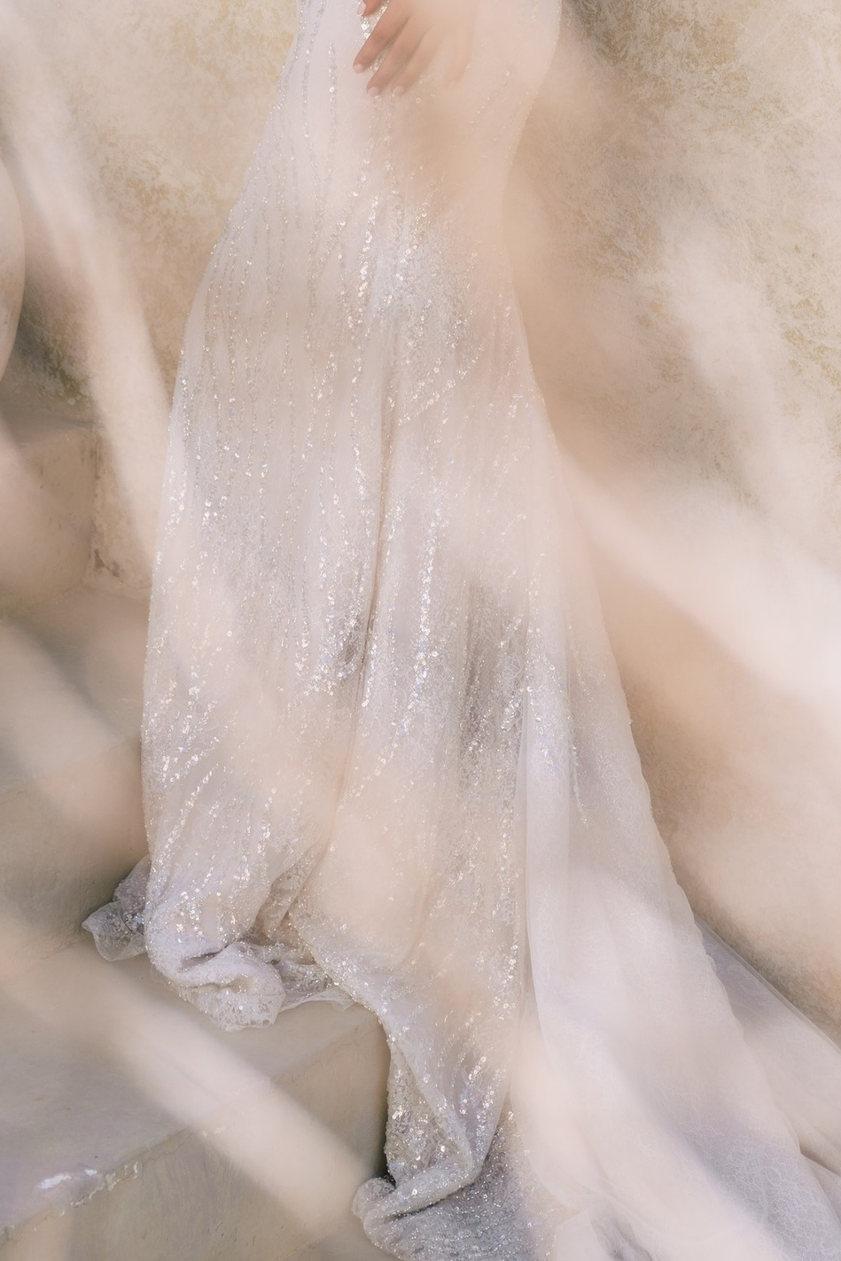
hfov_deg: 11.8
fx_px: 4064
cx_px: 401
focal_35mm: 116
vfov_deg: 16.9
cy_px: -240
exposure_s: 1/800
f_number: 2.8
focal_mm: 43
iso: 100
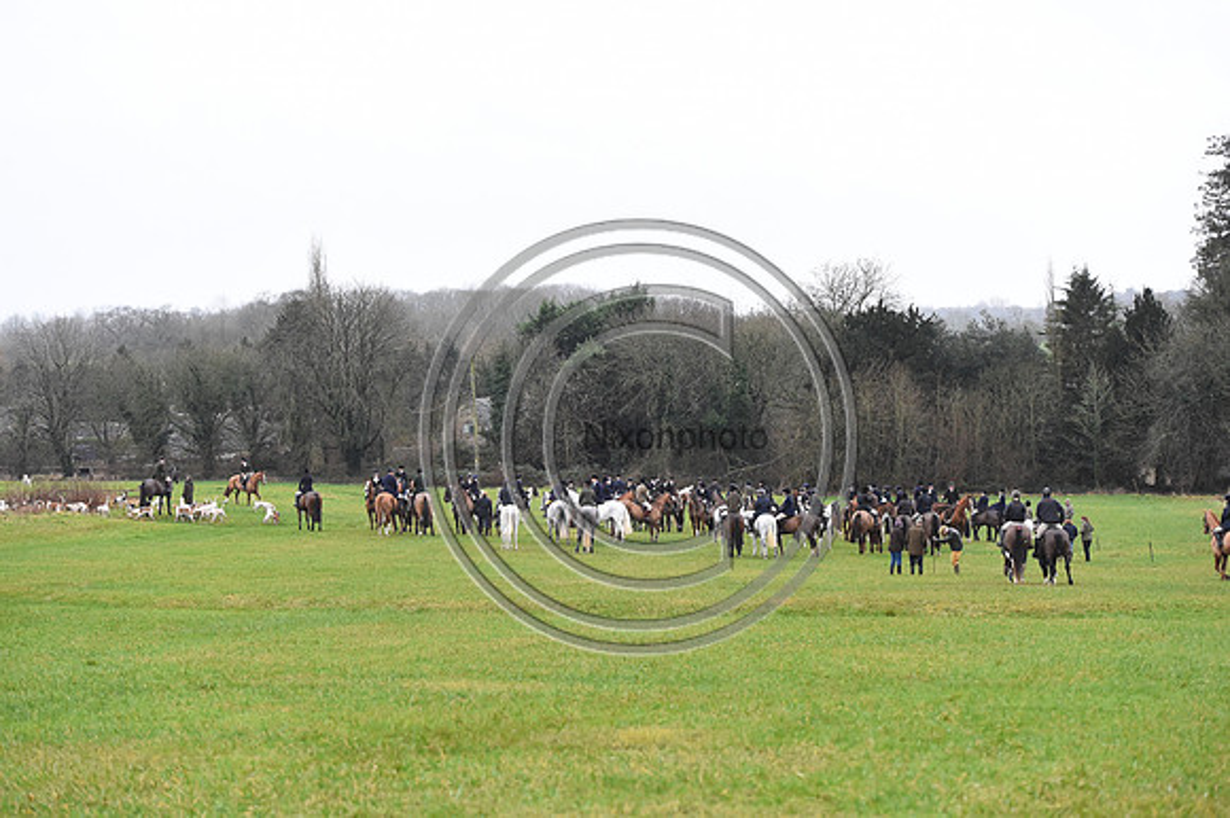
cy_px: 409
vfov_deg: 17.0
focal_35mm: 80
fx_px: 2732
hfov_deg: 25.4
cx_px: 615
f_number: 3.5
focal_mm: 80
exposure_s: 1/800
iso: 4000
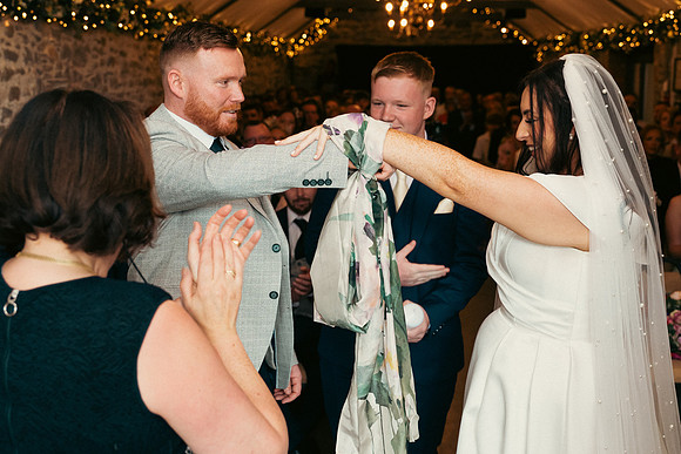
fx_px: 984
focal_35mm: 52
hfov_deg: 38.2
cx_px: 340
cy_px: 227
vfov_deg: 26.0
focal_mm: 35
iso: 800
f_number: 3.5
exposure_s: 1/160
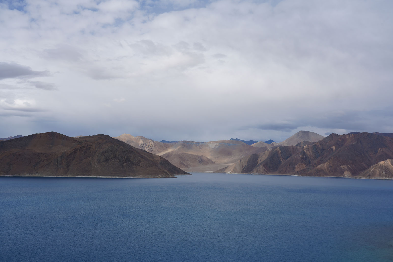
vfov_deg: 37.9
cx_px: 196
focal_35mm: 35
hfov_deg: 54.4
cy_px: 131
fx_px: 382
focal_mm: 35
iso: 100
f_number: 10
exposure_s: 1/200
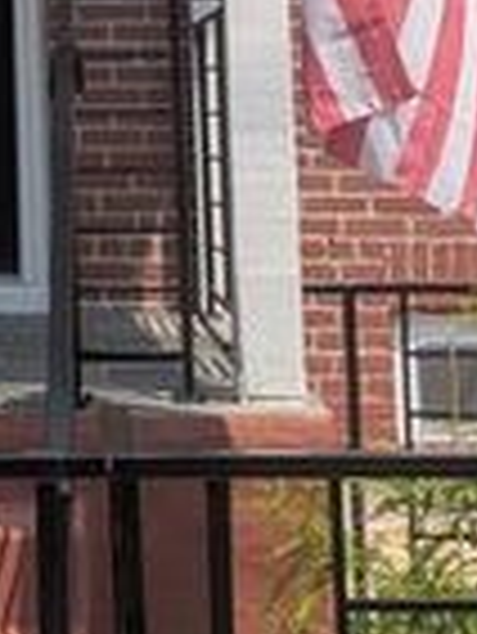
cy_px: -211
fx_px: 2073
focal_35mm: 113
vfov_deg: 16.4
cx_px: -86
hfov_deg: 12.8
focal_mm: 6.9
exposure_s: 1/1031
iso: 21
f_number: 1.68
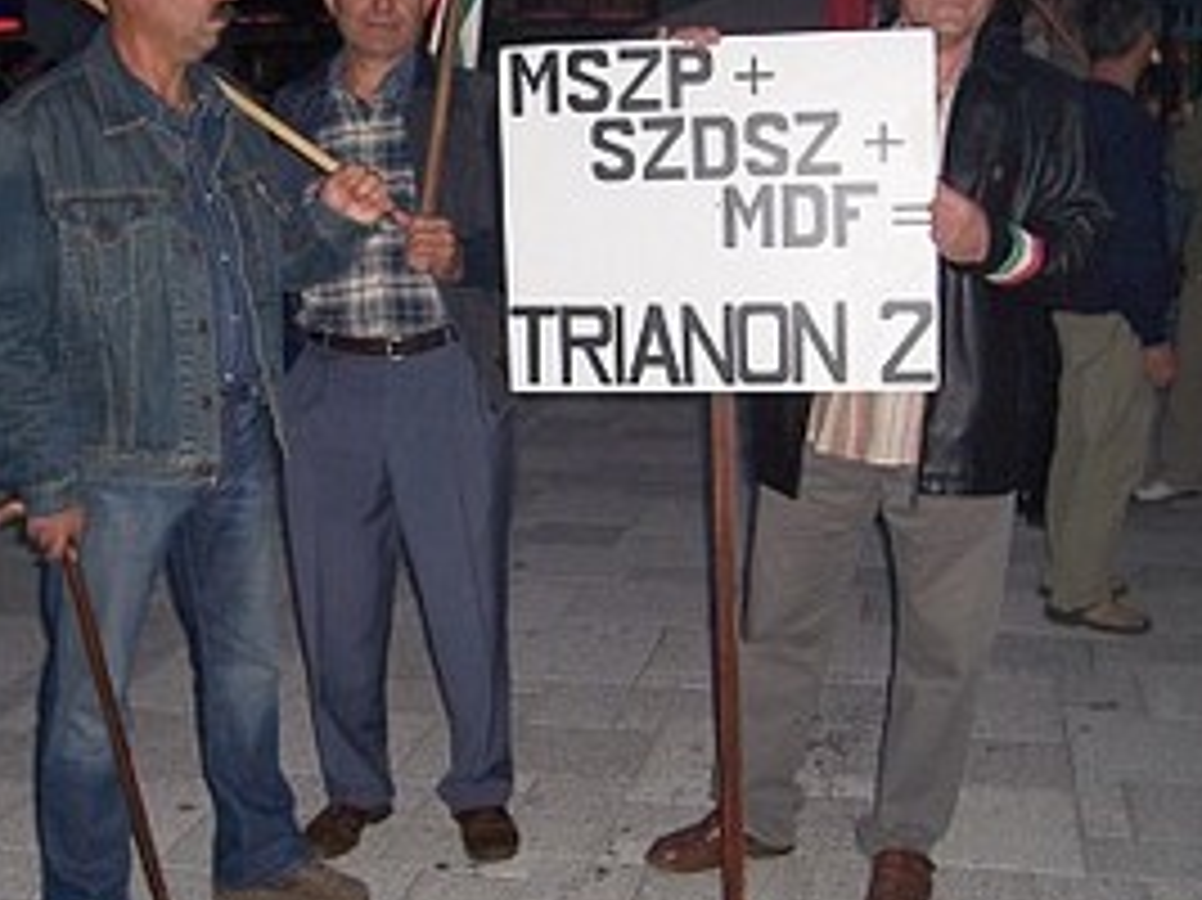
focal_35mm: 51
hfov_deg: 37.5
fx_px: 1770
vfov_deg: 28.5
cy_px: 414
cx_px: 531
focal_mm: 5.6
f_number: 2.7
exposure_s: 1/60
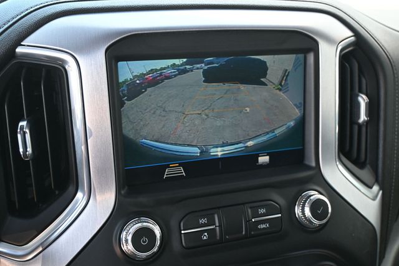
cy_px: 133
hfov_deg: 51.3
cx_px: 200
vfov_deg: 35.5
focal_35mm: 38
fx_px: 415
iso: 900
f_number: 4.2
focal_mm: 25
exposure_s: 1/125
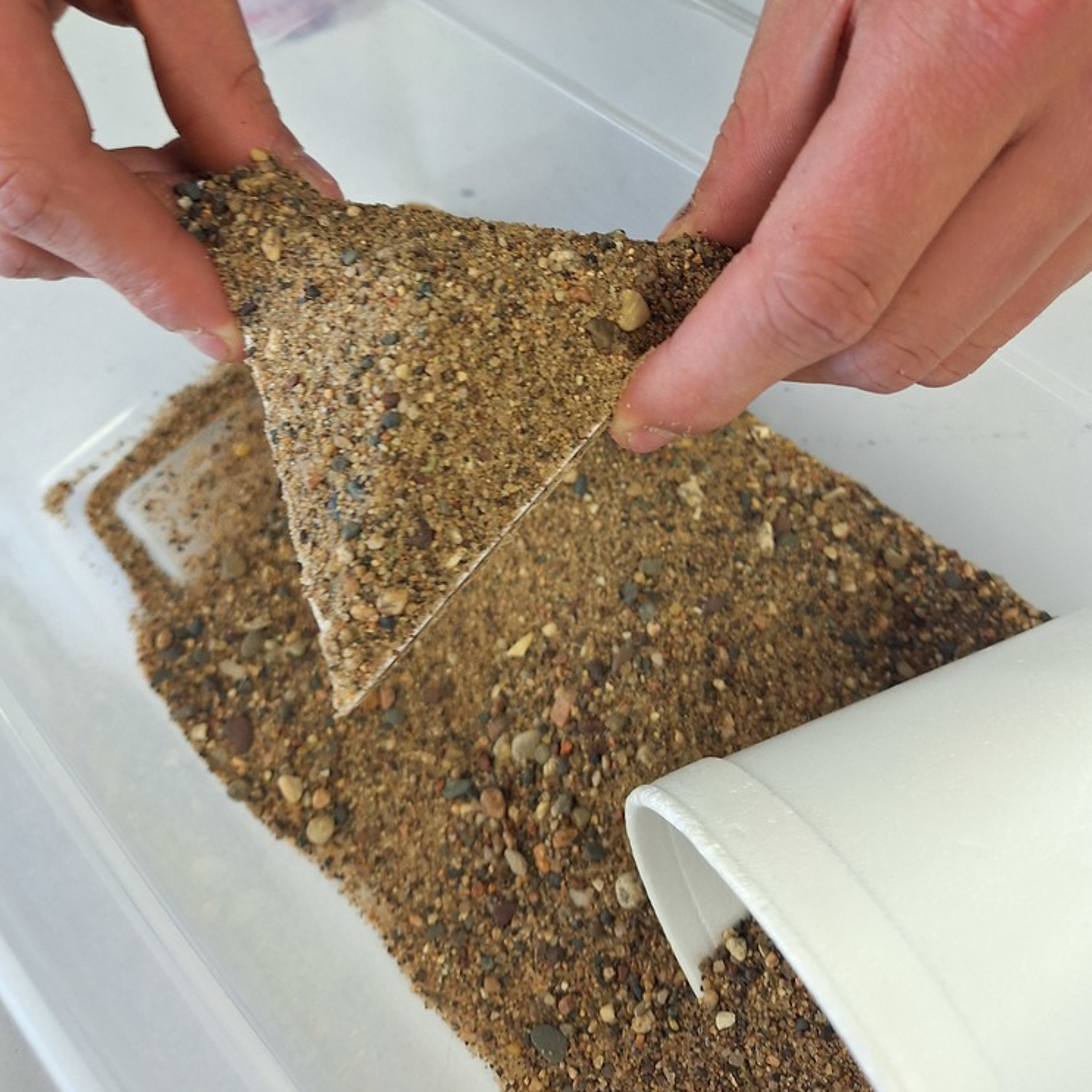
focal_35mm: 28
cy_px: 381
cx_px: 551
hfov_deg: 57.3
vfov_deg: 56.3
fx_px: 999
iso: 64
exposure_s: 1/40
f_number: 1.8
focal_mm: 5.54
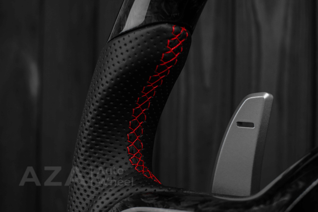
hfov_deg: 37.8
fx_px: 464
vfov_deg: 25.8
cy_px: 106
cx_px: 159
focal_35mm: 52
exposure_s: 1/125
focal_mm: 35
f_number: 6.3
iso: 500
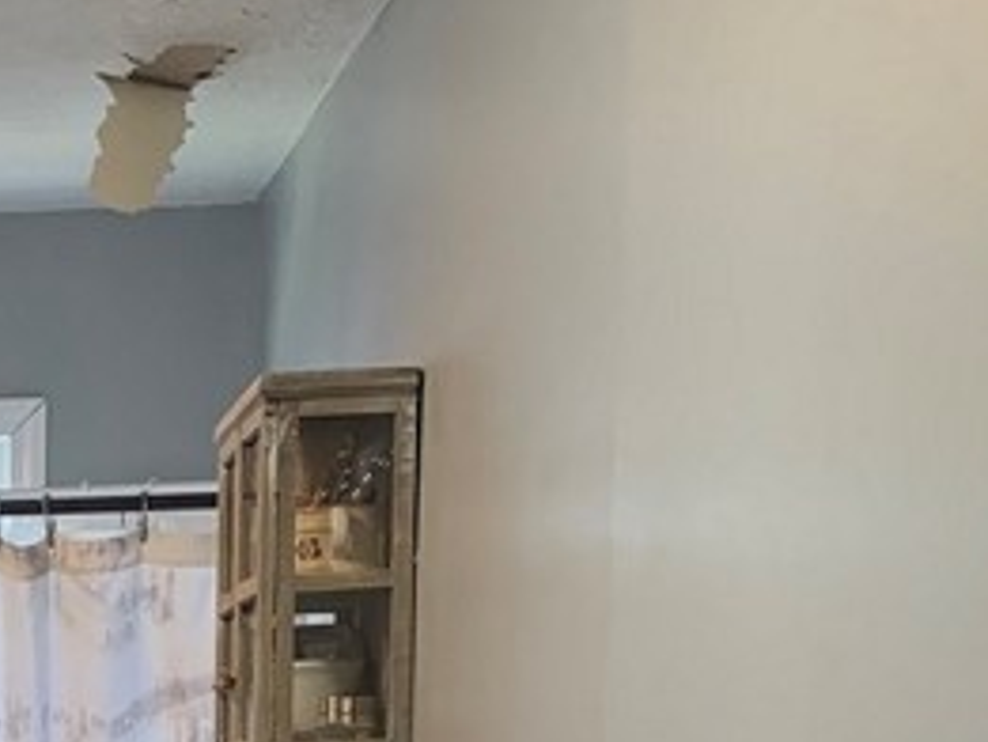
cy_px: 1111
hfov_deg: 17.6
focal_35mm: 102
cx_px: -426
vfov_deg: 13.7
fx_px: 2913
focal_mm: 4.25
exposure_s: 1/60
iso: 160
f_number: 1.8
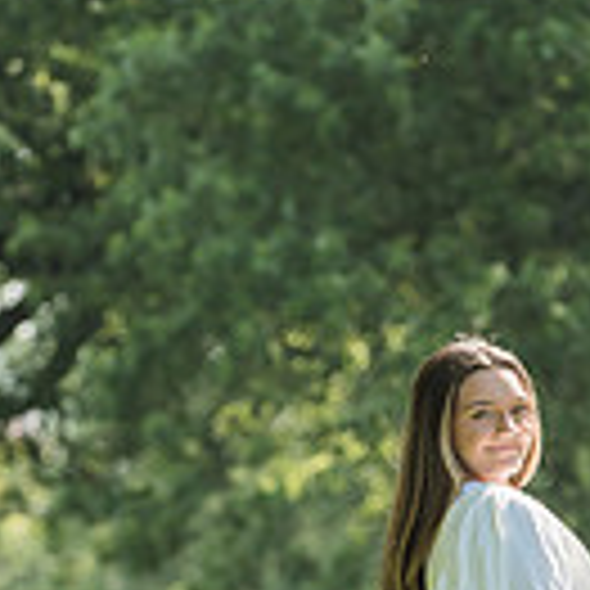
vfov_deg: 3.0
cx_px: 374
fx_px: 11300
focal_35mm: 586
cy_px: 513
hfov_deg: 3.0
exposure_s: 1/1600
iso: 1000
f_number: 6.3
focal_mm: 200
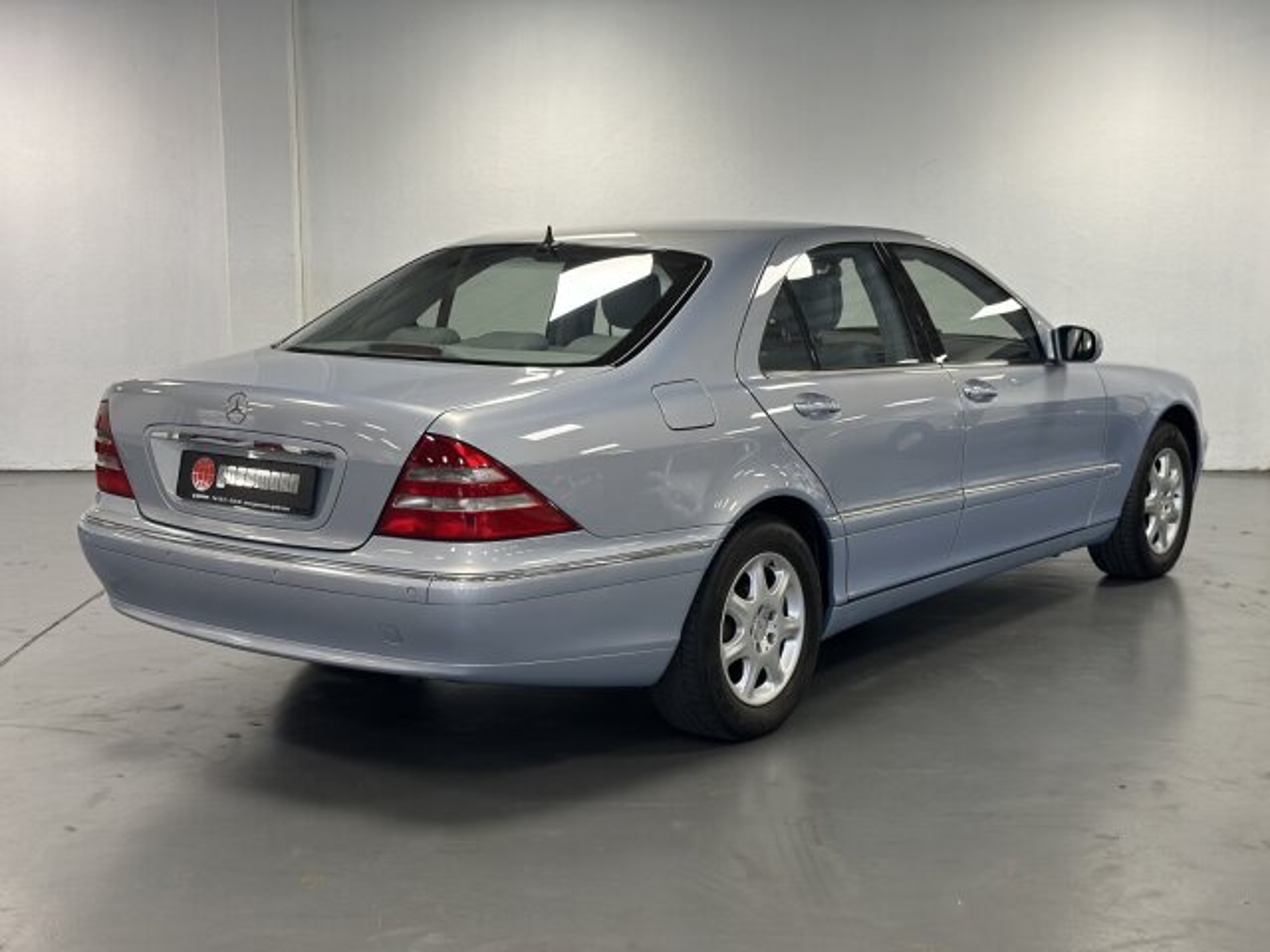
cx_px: 635
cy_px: 476
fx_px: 1761
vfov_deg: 30.3
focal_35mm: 48
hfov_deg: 39.7
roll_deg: -0.8
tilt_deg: -8.7
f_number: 1.78
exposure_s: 1/78
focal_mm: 6.86
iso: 125
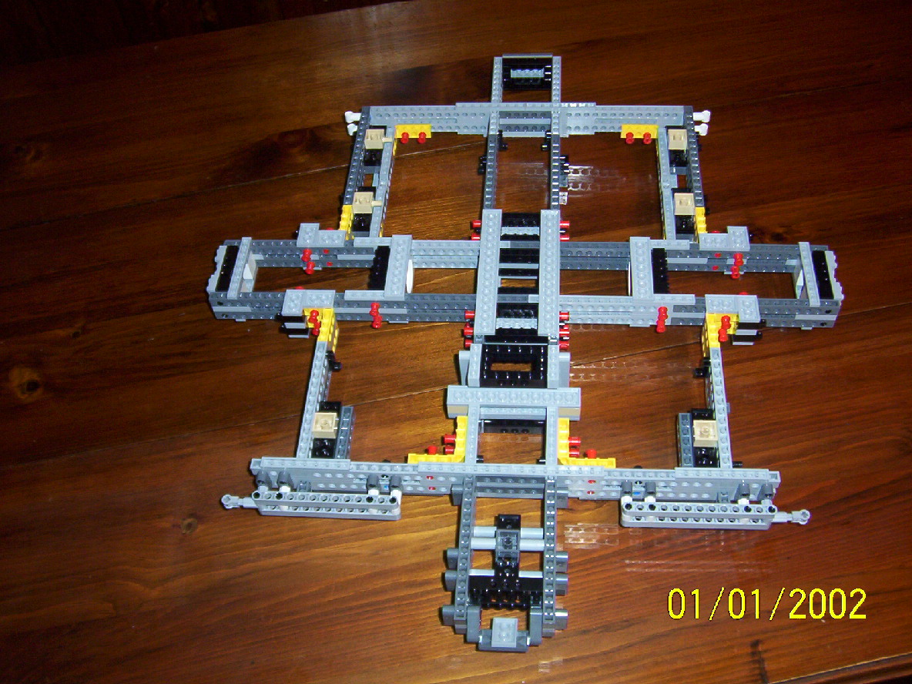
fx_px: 948
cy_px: 342
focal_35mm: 36
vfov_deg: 39.7
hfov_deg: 51.4
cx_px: 456
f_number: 2.76
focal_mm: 5.54
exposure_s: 1/30
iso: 140
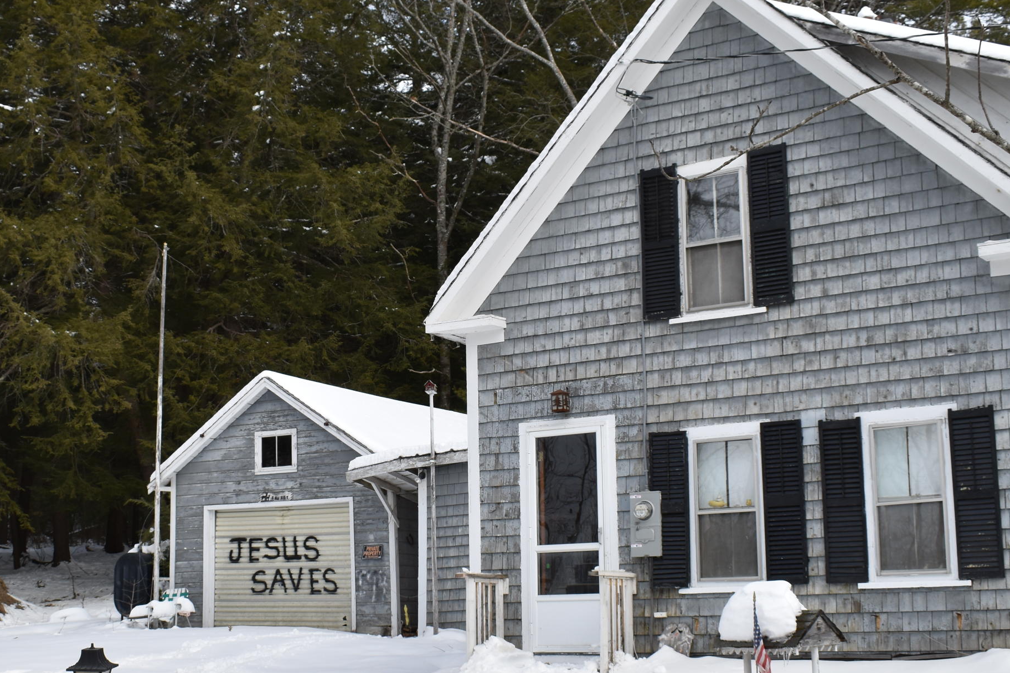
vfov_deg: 26.0
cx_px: 421
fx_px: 1454
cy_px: 410
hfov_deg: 38.2
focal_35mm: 52
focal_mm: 21
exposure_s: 1/250
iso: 140
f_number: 8
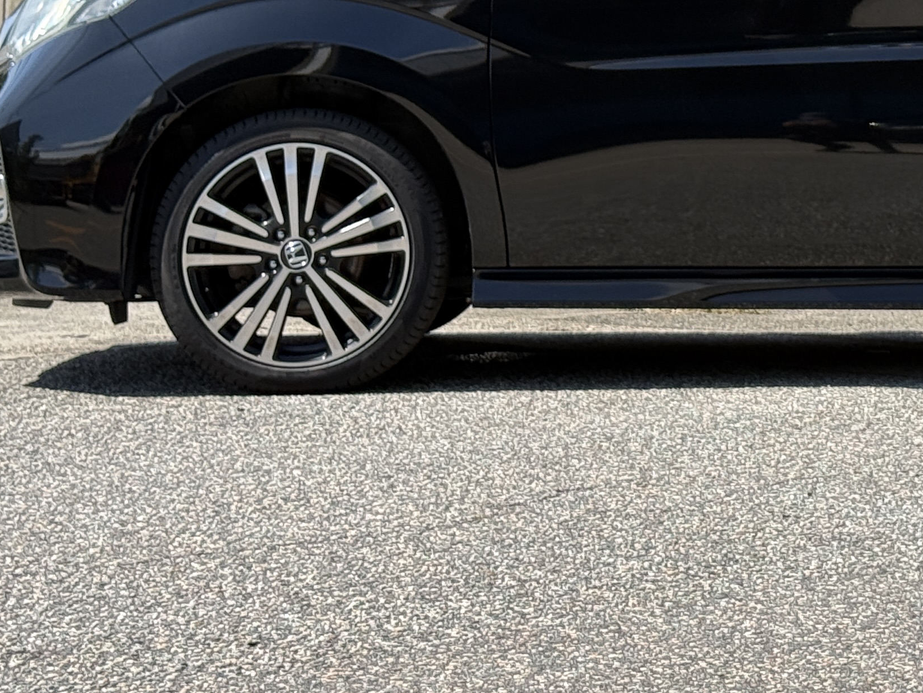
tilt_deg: +0.9
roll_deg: -0.7
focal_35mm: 118
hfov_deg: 16.3
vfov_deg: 12.4
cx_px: 939
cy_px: -14
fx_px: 3146
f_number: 1.78
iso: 80
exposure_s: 1/2208
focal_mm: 6.76
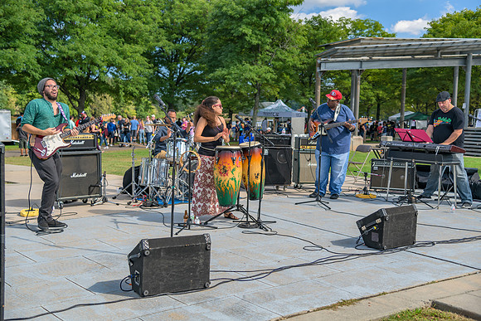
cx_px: 240
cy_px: 160
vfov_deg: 29.3
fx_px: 615
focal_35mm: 46
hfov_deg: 42.7
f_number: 4
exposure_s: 1/200
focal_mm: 46
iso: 64
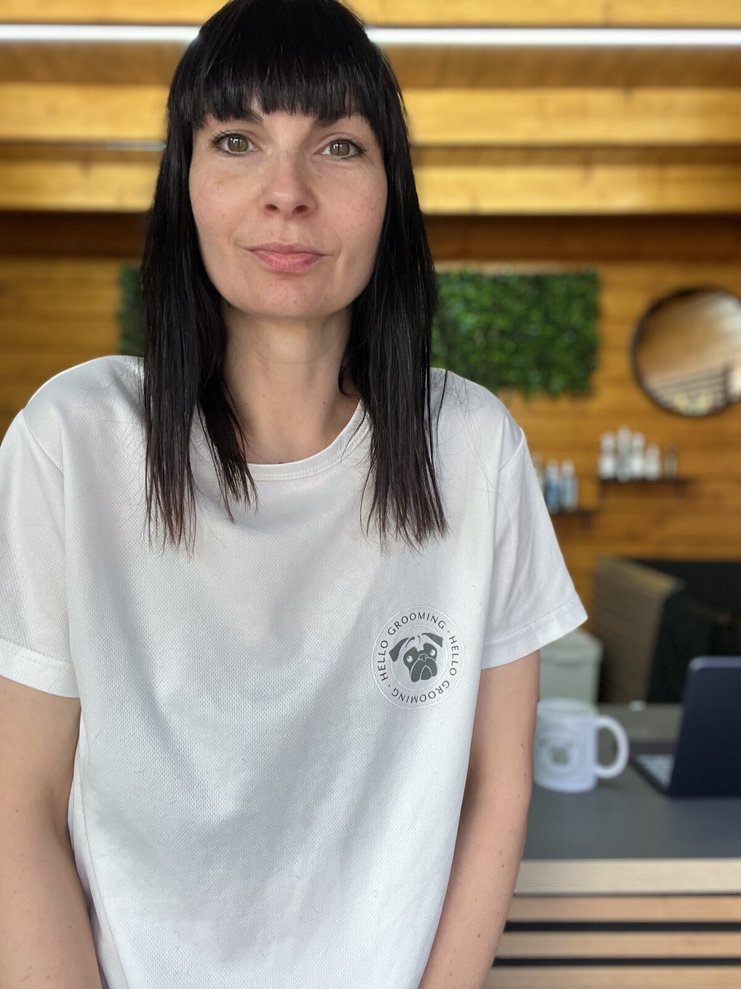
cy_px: 494
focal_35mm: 30
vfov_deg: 60.0
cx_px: 370
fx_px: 856
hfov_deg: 46.8
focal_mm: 2.71
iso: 100
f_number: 2.2
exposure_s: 1/78
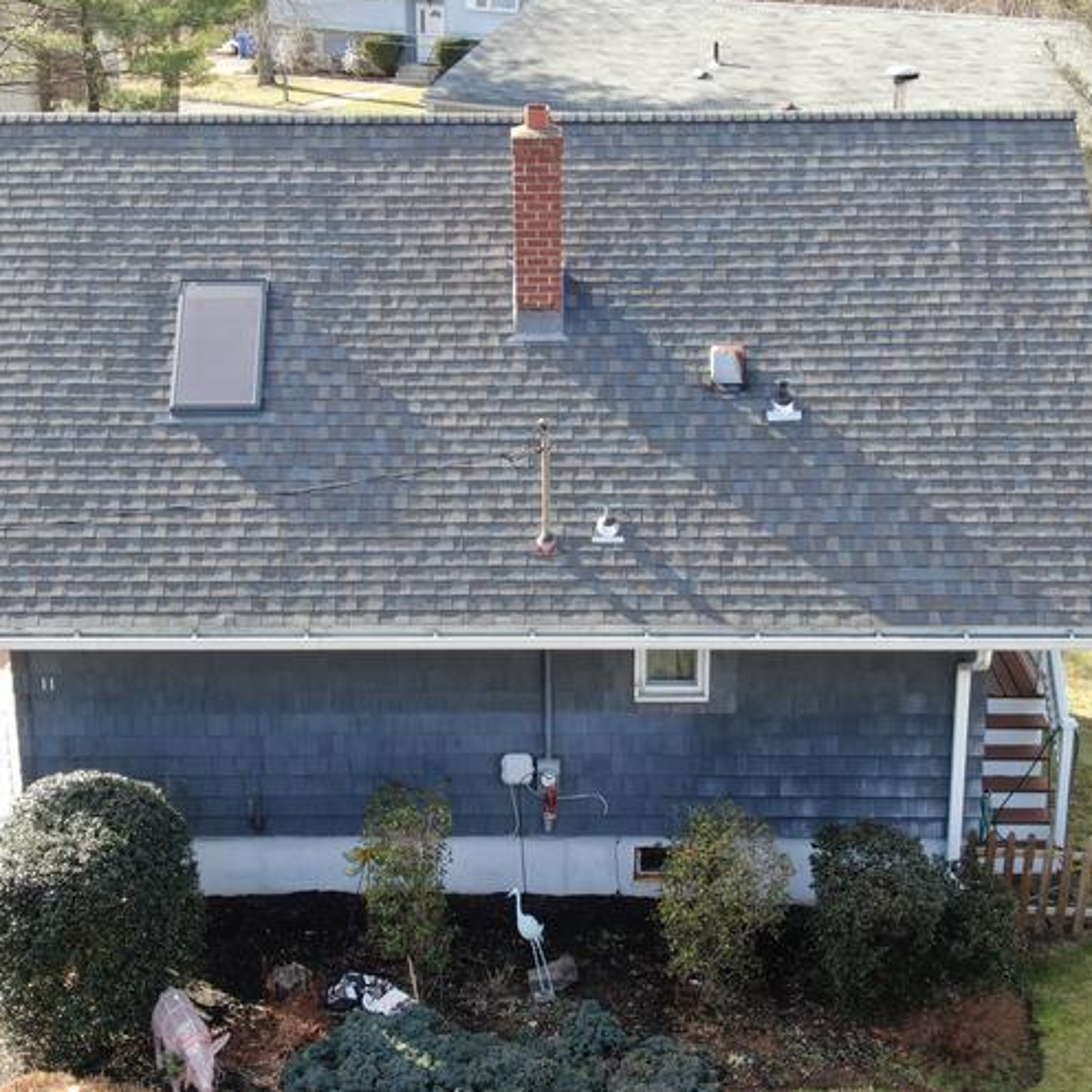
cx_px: 516
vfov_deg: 30.0
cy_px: 546
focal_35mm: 57
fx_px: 2034
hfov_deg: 30.0
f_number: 3.8
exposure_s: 1/120
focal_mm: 8.6
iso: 100
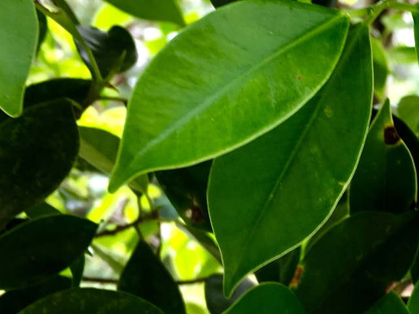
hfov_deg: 24.8
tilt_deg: +1.9
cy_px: 132
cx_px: 462
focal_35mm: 73
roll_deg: -0.4
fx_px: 884
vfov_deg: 20.2
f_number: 2.2
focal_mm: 4.15
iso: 25
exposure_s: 1/50
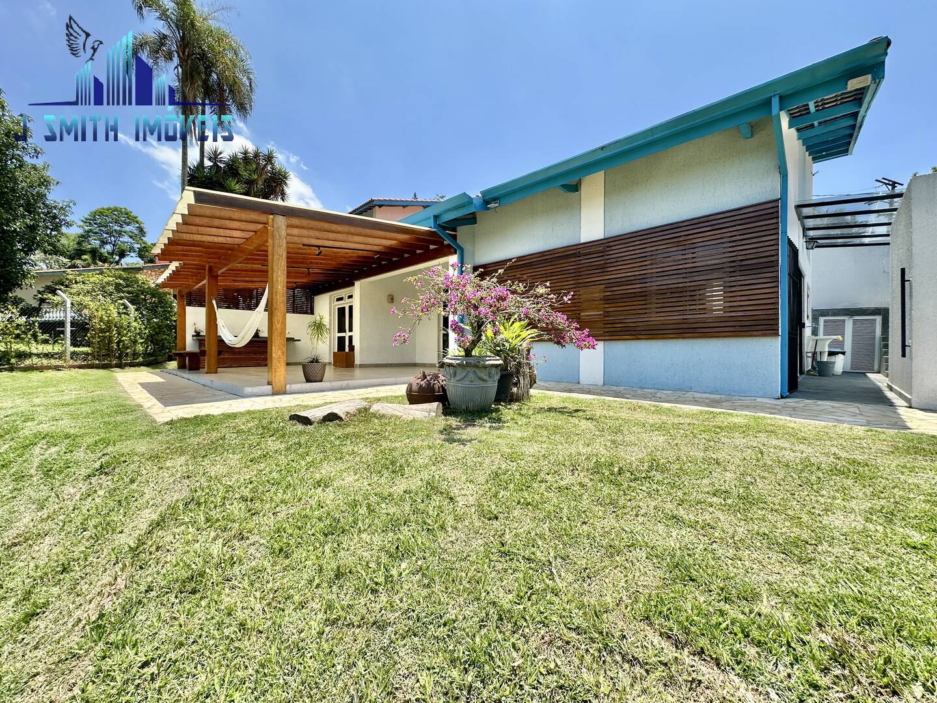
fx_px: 379
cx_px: 468
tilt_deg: +0.4
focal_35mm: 14
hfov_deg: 102.1
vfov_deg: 85.7
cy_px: 352
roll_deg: -0.2
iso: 40
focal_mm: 2.22
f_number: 2.2
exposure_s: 1/1052
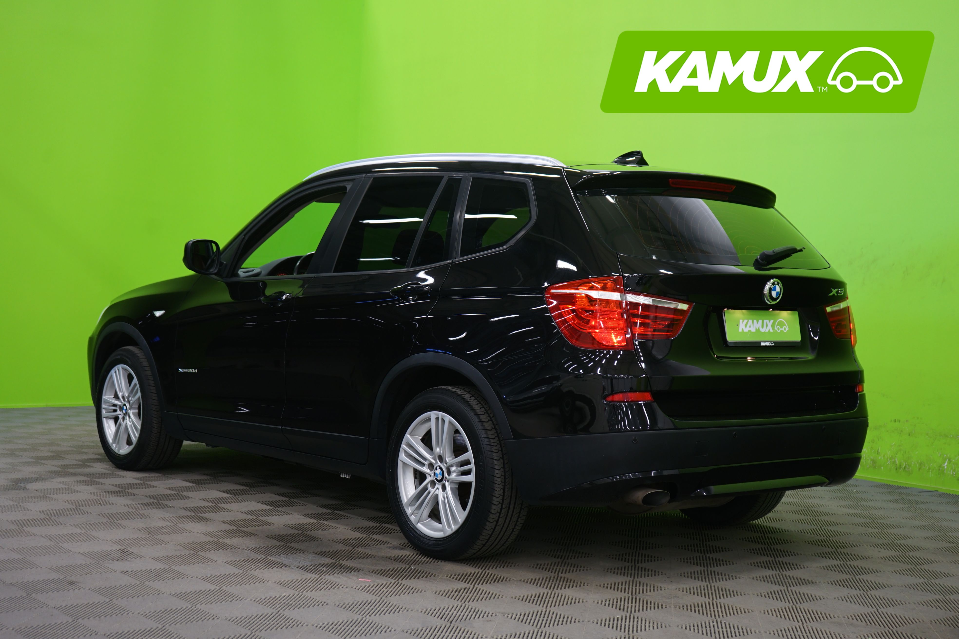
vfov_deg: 27.0
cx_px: 480
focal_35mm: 50
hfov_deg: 39.6
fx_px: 1332
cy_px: 320
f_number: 4.5
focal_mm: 50
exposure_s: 1/8
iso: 400
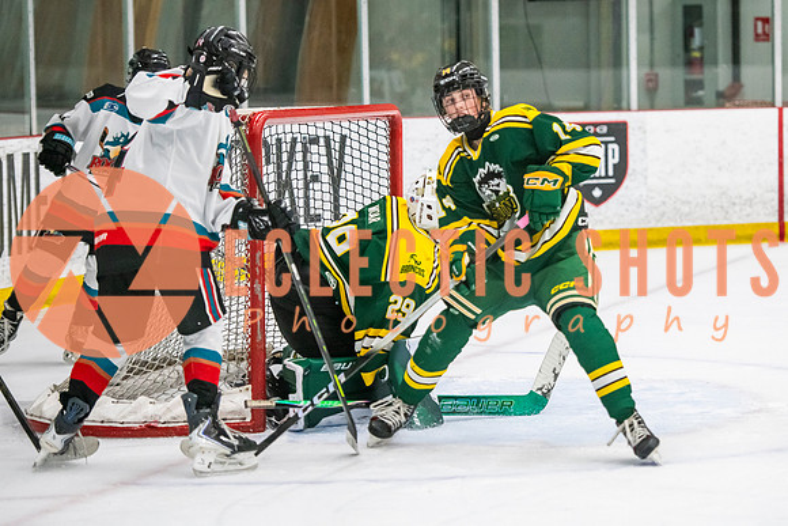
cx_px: 486
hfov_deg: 13.3
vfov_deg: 8.9
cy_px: 224
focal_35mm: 154
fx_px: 3366
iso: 2500
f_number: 3.2
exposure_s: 1/640
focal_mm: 116
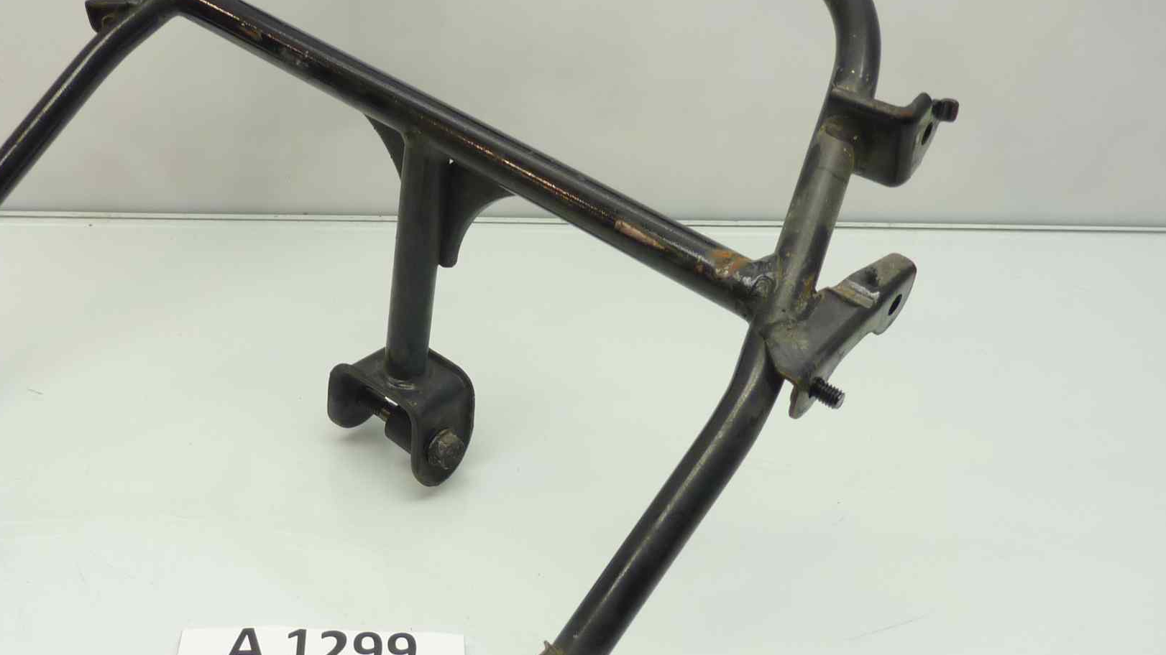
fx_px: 1329
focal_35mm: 43
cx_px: 418
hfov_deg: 46.8
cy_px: 349
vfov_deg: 27.7
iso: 80
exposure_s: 1/15
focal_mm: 4.1
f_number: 3.3
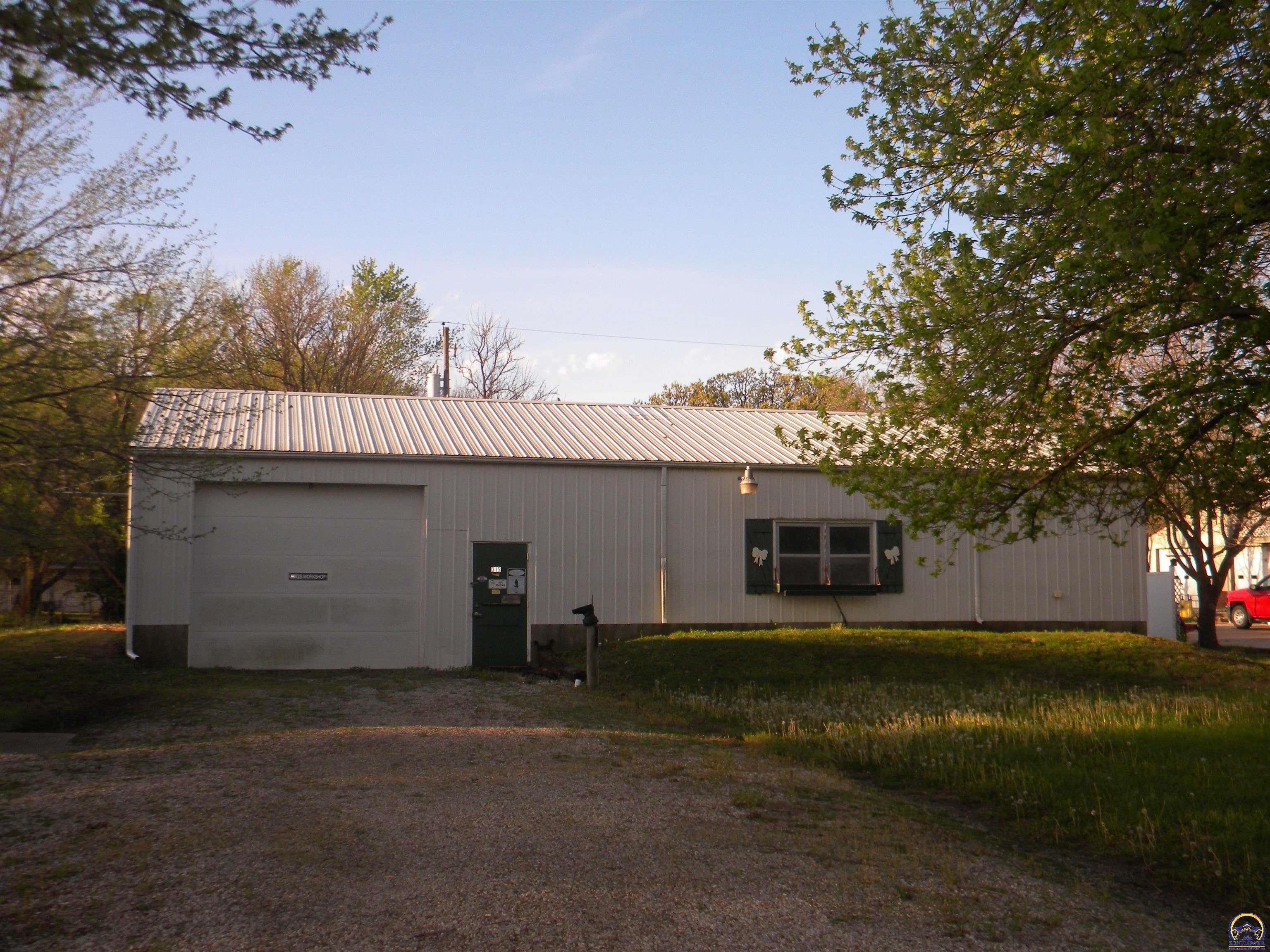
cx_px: 635
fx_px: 1321
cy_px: 476
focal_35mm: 36
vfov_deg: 39.7
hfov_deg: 51.4
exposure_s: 1/488
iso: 110
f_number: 3.7
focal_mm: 6.4
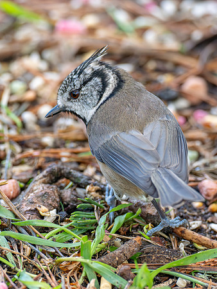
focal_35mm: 948
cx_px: 146
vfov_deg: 2.1
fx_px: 7912
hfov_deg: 1.6
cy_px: 140
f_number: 4
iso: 4000
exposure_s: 1/800
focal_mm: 300
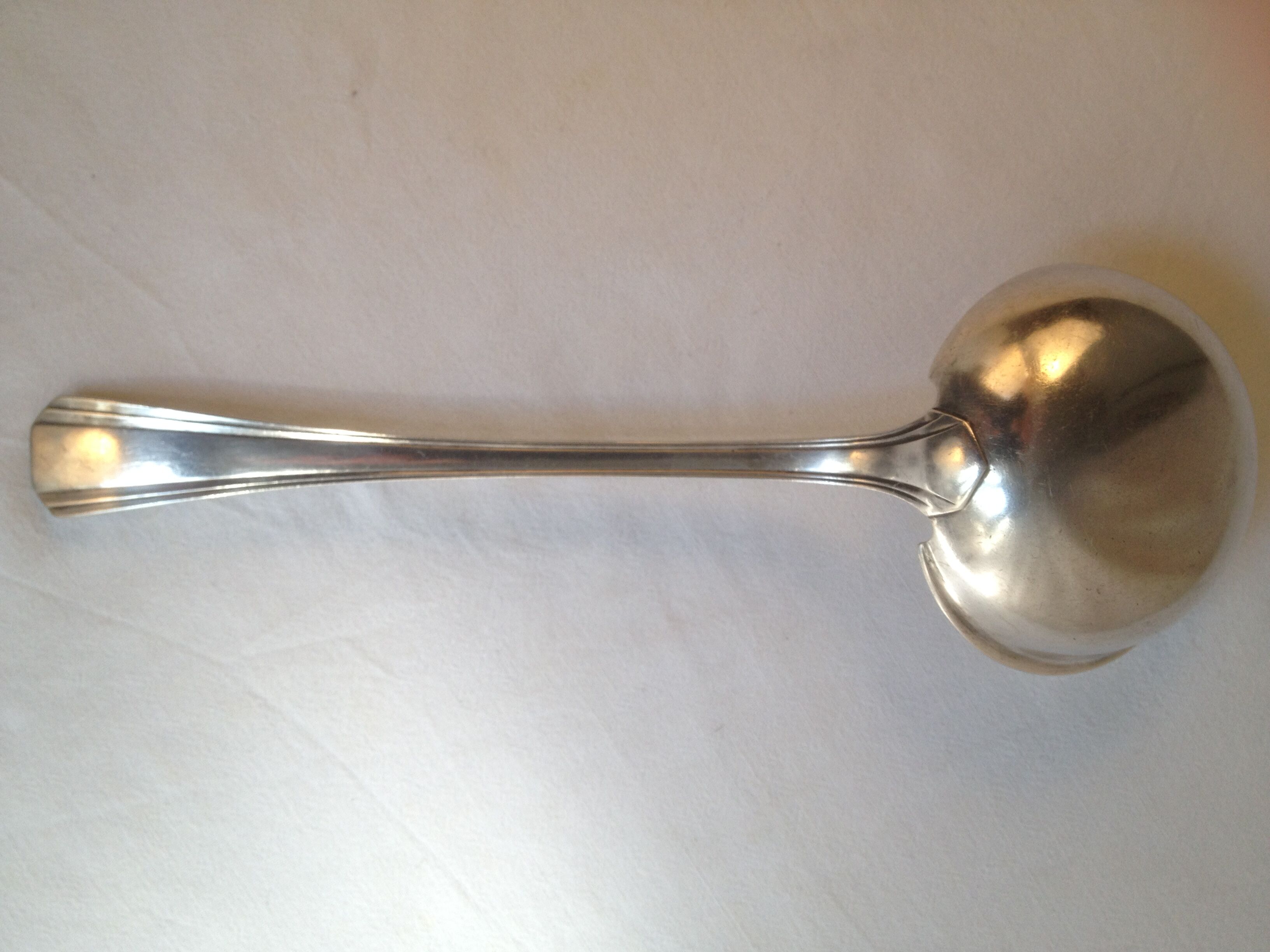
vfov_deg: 40.7
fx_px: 1284
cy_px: 476
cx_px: 635
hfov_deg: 52.6
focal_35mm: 35
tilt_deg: -87.4
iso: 50
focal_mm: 4.28
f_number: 2.4
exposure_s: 1/204
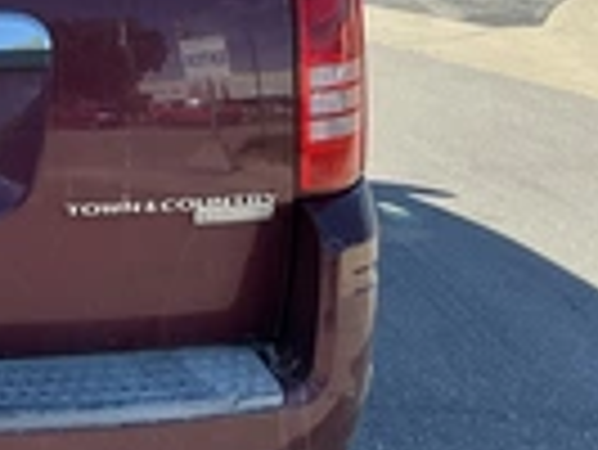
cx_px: -220
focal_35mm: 84
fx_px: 1452
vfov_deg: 17.4
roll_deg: +1.2
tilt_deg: -6.8
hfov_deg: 20.8
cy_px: 72
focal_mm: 3
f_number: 1.8
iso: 25
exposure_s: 1/770
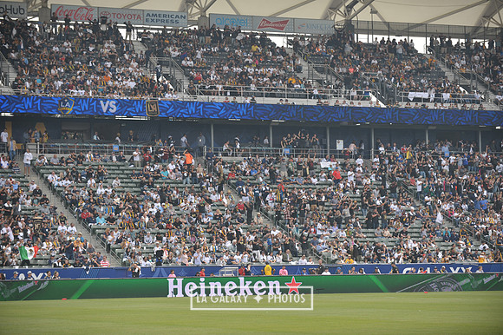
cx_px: 252
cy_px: 168
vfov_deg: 11.4
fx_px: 1676
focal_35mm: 120
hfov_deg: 17.1
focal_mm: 120
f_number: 3.5
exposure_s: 1/2500
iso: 320
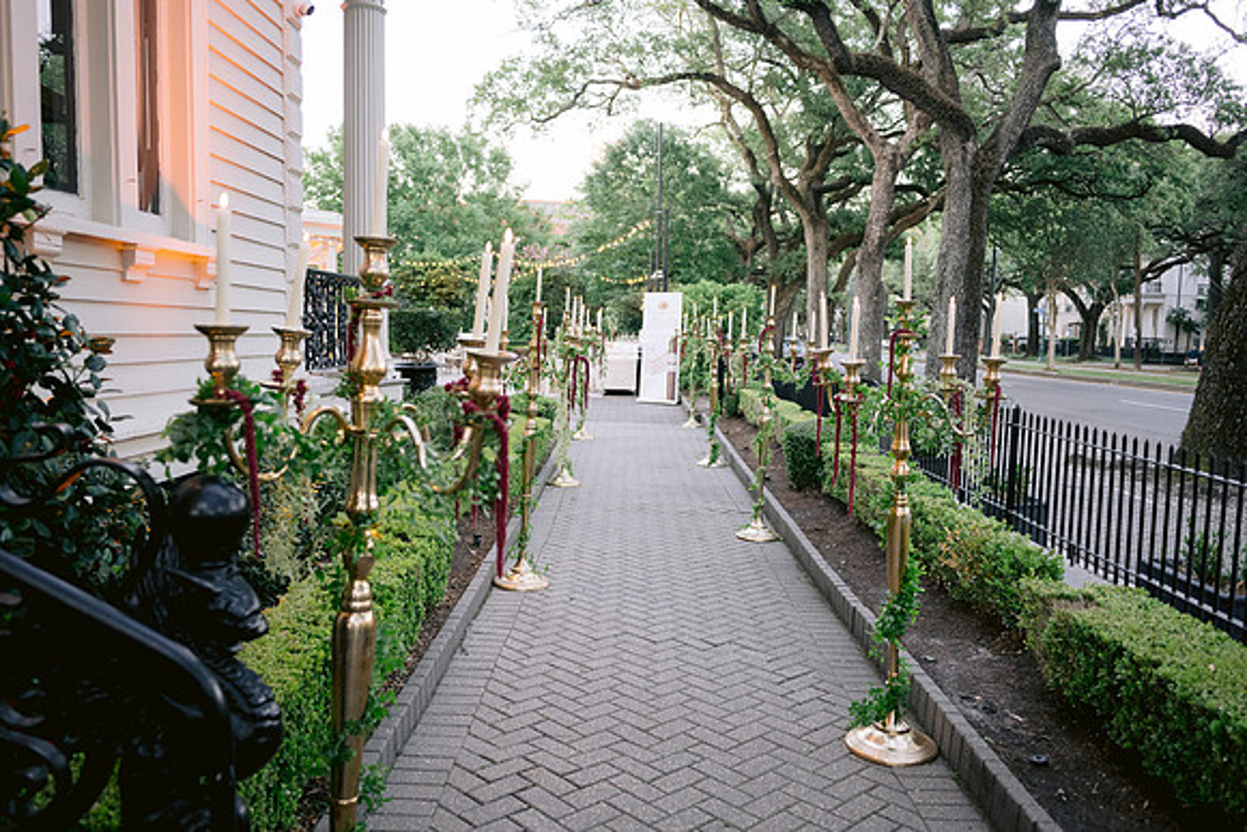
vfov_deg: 46.4
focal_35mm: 28
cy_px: 416
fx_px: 970
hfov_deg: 65.5
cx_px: 624
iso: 800
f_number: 3.2
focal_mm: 28
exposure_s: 1/80
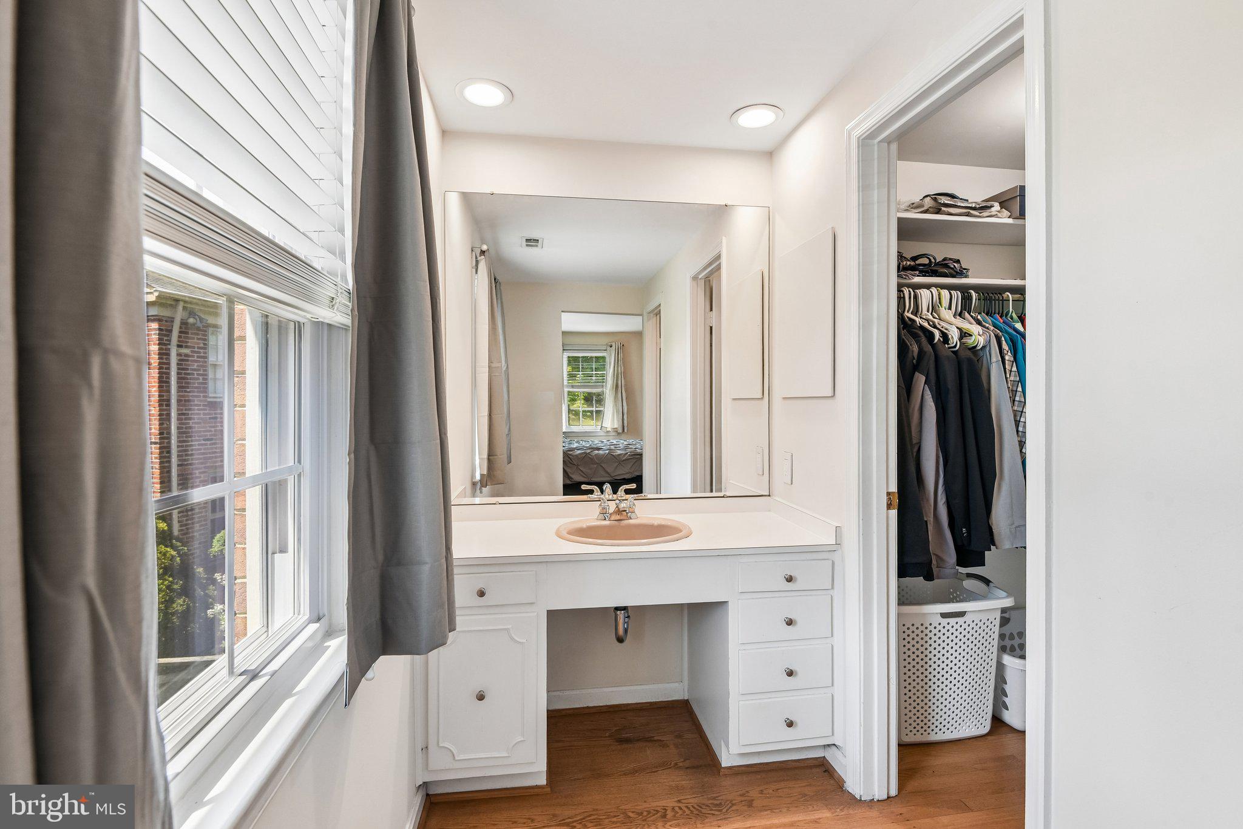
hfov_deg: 96.7
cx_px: 622
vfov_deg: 73.7
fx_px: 552
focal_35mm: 16
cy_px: 414
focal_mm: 16
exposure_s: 1/60
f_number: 8
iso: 400
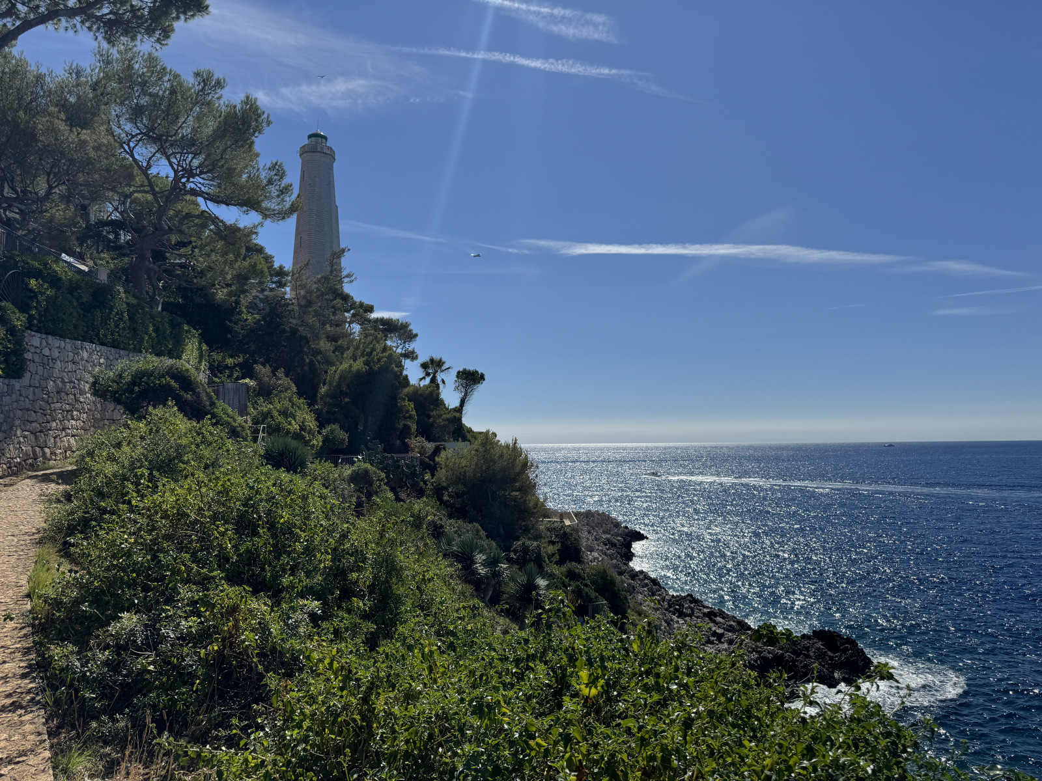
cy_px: 390
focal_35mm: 24
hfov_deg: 71.6
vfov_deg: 56.8
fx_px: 722
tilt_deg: +4.5
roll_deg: +0.3
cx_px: 521
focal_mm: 6.76
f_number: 1.78
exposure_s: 1/10417
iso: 80
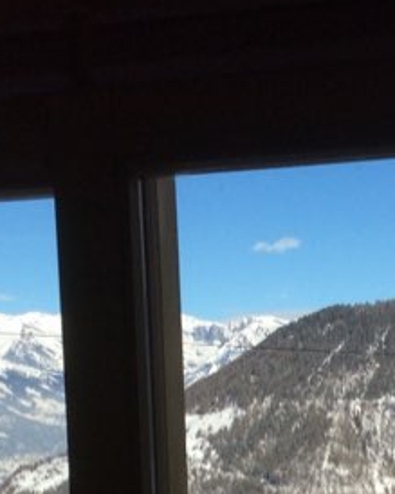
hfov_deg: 16.8
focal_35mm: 91
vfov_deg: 20.2
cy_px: 518
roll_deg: +2.8
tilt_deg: -8.1
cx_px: 265
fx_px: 1331
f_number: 2.4
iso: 32
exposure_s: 1/1972
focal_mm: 3.3
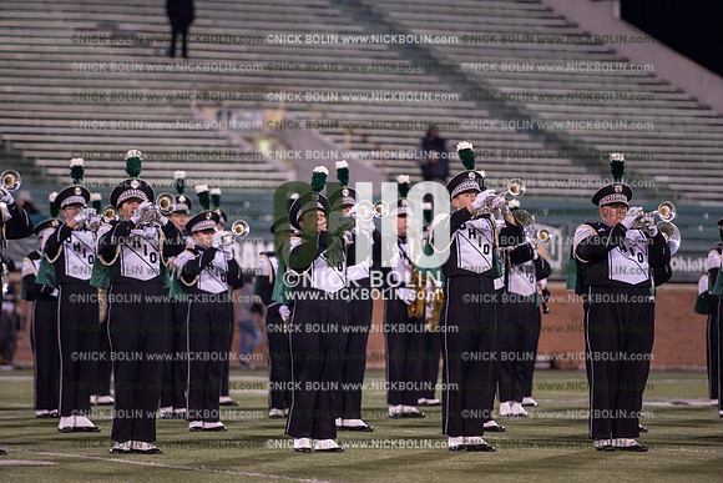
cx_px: 362
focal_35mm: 200
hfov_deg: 10.3
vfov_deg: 6.9
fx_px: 4017
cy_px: 242
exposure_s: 1/1250
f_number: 2.8
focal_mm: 200
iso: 2500
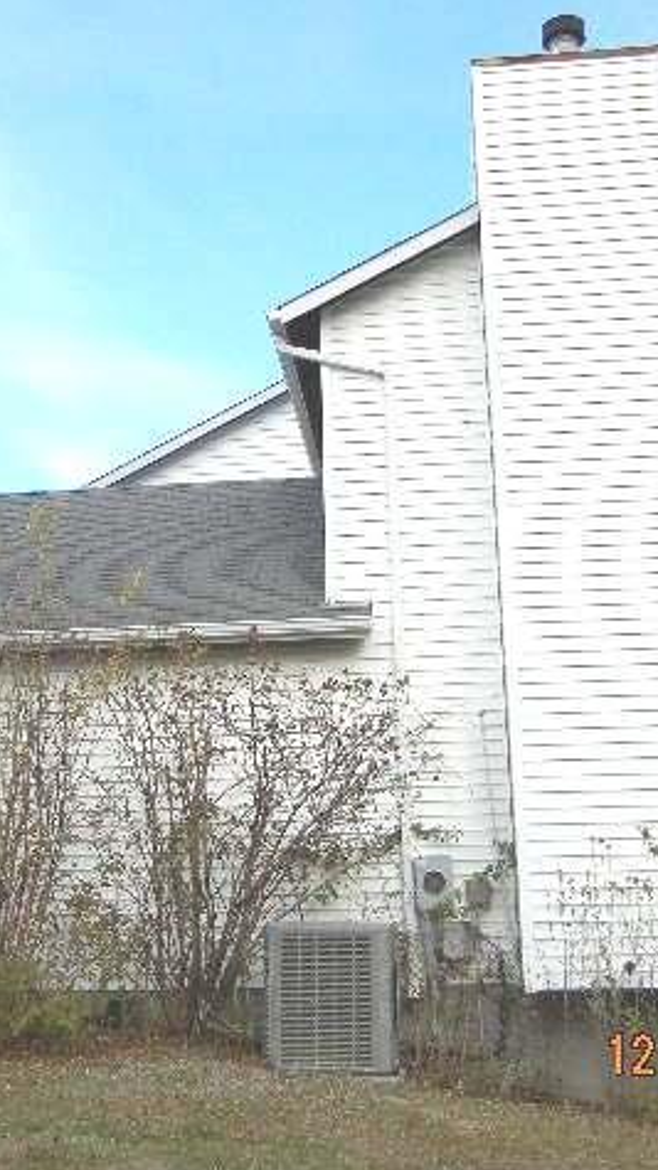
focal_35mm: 44
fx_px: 1366
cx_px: 306
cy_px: 586
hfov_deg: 27.1
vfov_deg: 46.4
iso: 160
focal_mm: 5.4
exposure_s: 1/708
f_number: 3.5
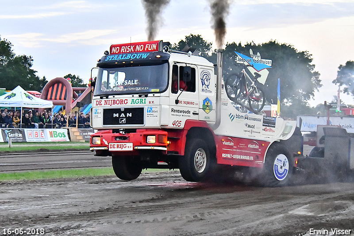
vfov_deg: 13.4
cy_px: 118
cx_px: 177
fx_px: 1003
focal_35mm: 102
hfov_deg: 20.0
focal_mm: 68
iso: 8000
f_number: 5.6
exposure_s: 1/640
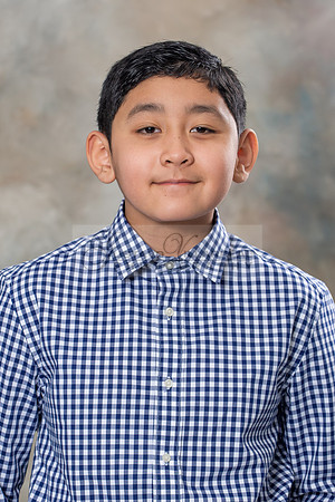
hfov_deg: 6.4
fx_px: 2990
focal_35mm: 214
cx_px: 163
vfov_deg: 9.6
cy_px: 266
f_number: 5
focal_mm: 120
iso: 100
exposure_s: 1/125
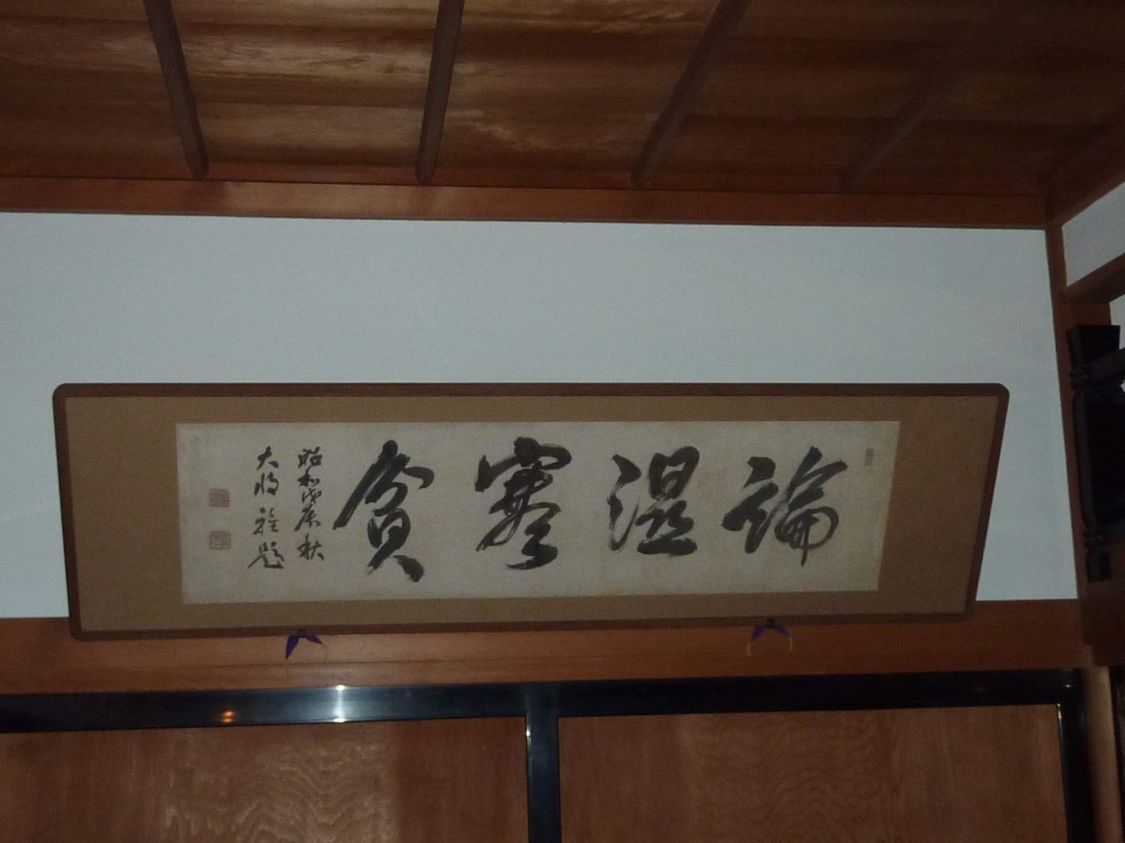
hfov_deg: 39.7
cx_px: 562
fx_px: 1560
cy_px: 422
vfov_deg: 30.3
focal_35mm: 48
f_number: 3.3
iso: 200
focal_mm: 4.4
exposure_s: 1/30
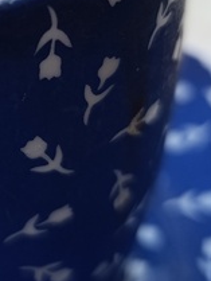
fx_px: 820
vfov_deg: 19.0
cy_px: 20
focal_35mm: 101
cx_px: -42
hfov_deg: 14.2
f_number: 1.6
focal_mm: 6.14
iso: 50
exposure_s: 1/152
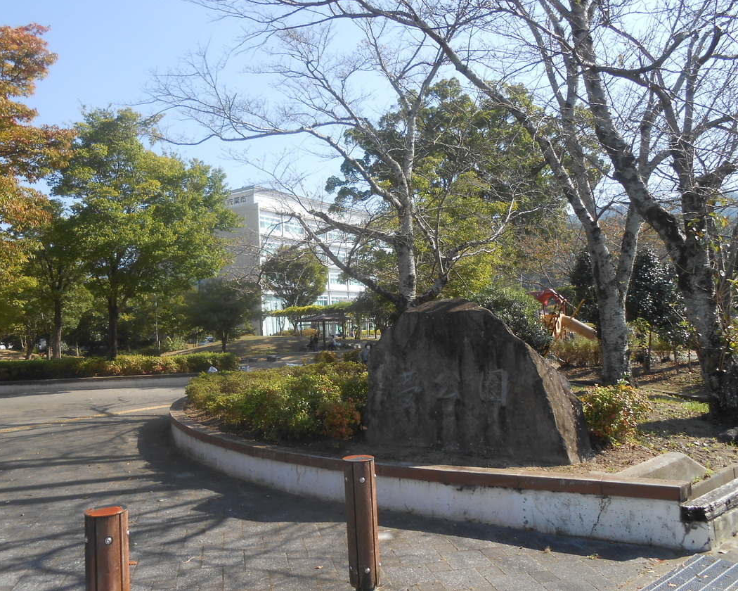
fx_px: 633
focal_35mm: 29
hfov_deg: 60.3
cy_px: 275
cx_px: 328
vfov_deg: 49.9
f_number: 3.5
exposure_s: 1/400
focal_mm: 4.6
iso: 80
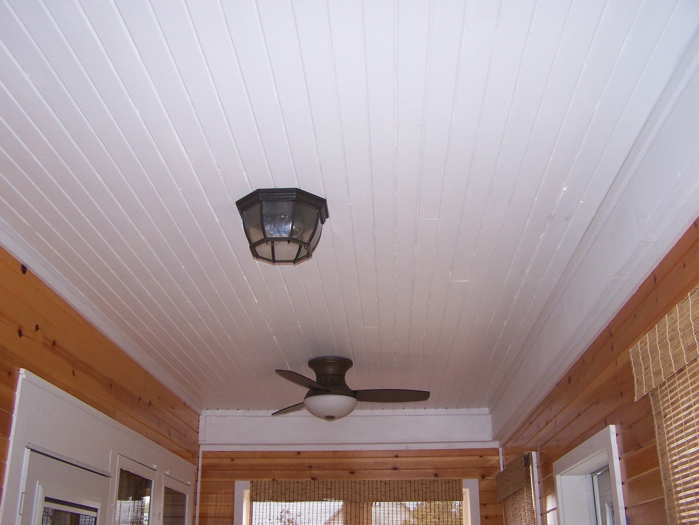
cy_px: 262
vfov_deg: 37.7
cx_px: 350
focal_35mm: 38
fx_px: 767
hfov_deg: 49.0
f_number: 2.8
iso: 140
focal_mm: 6.3
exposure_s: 1/60
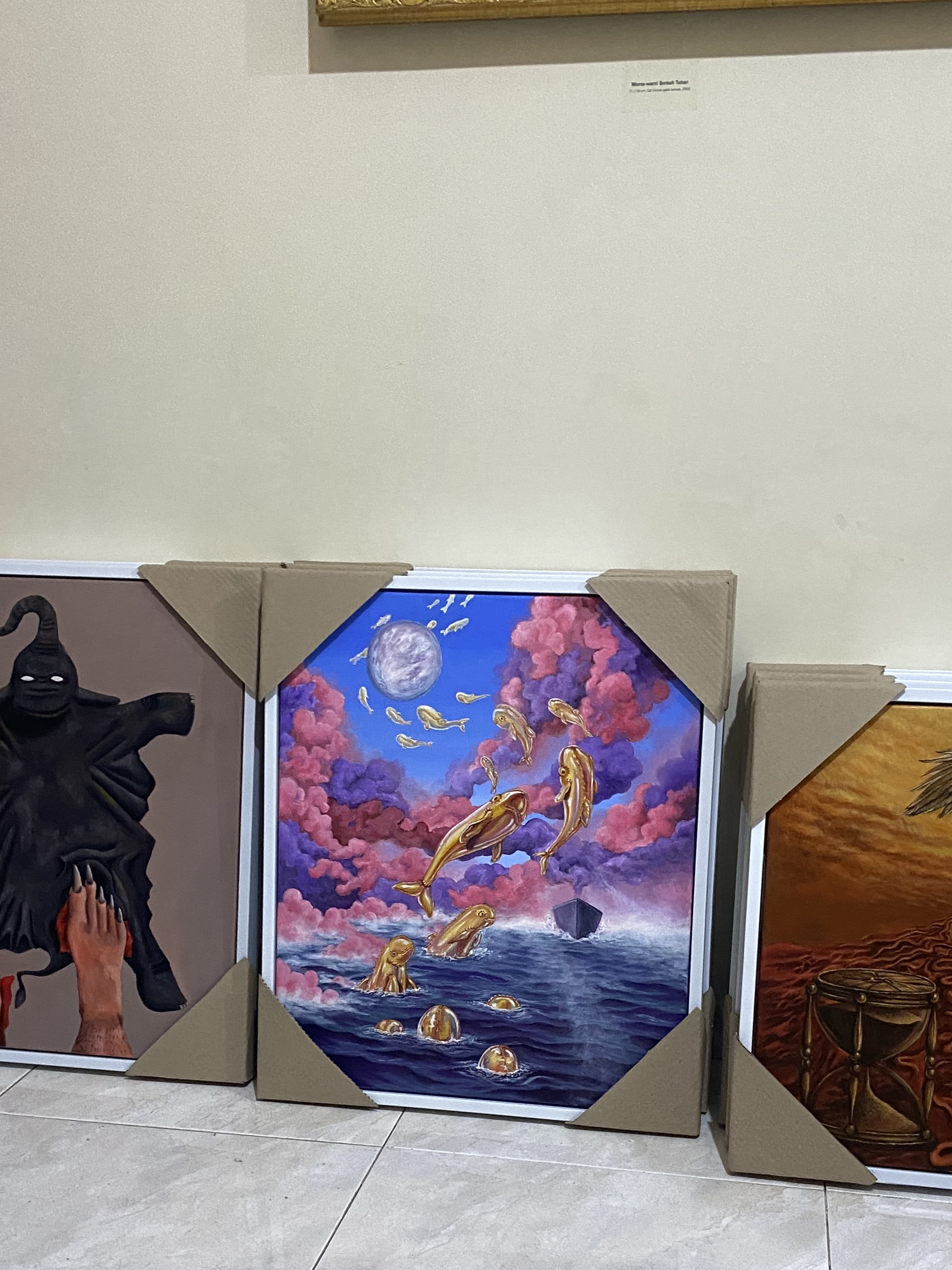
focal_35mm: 41
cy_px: 884
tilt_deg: -15.5
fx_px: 1503
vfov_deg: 44.8
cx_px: 477
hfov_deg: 35.1
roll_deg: +0.2
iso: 320
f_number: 1.8
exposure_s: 1/60
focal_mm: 4.25
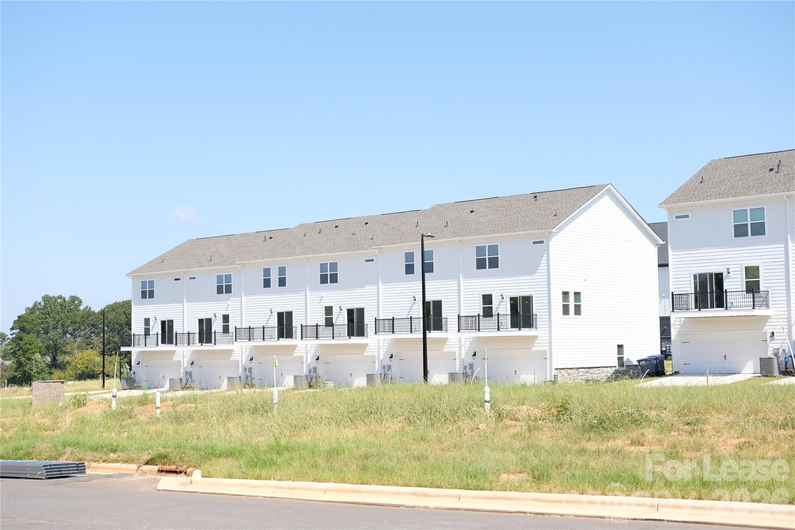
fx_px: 1170
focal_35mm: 53
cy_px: 265
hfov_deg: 37.5
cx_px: 398
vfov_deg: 25.5
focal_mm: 35
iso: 200
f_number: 4
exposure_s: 1/900
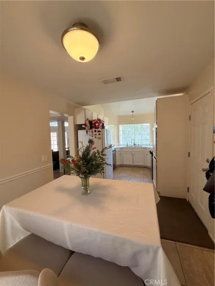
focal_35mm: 14
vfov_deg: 102.1
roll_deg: +1.5
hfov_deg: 85.7
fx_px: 116
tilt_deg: -3.0
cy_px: 143
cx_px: 108
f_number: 2.2
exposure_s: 1/120
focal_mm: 2.22
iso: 160
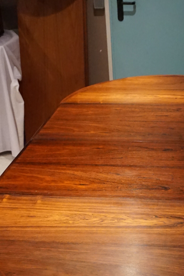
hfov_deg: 23.6
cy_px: 235
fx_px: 430
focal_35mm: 56
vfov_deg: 34.2
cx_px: 159
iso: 3200
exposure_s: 1/60
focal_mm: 16
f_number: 3.5
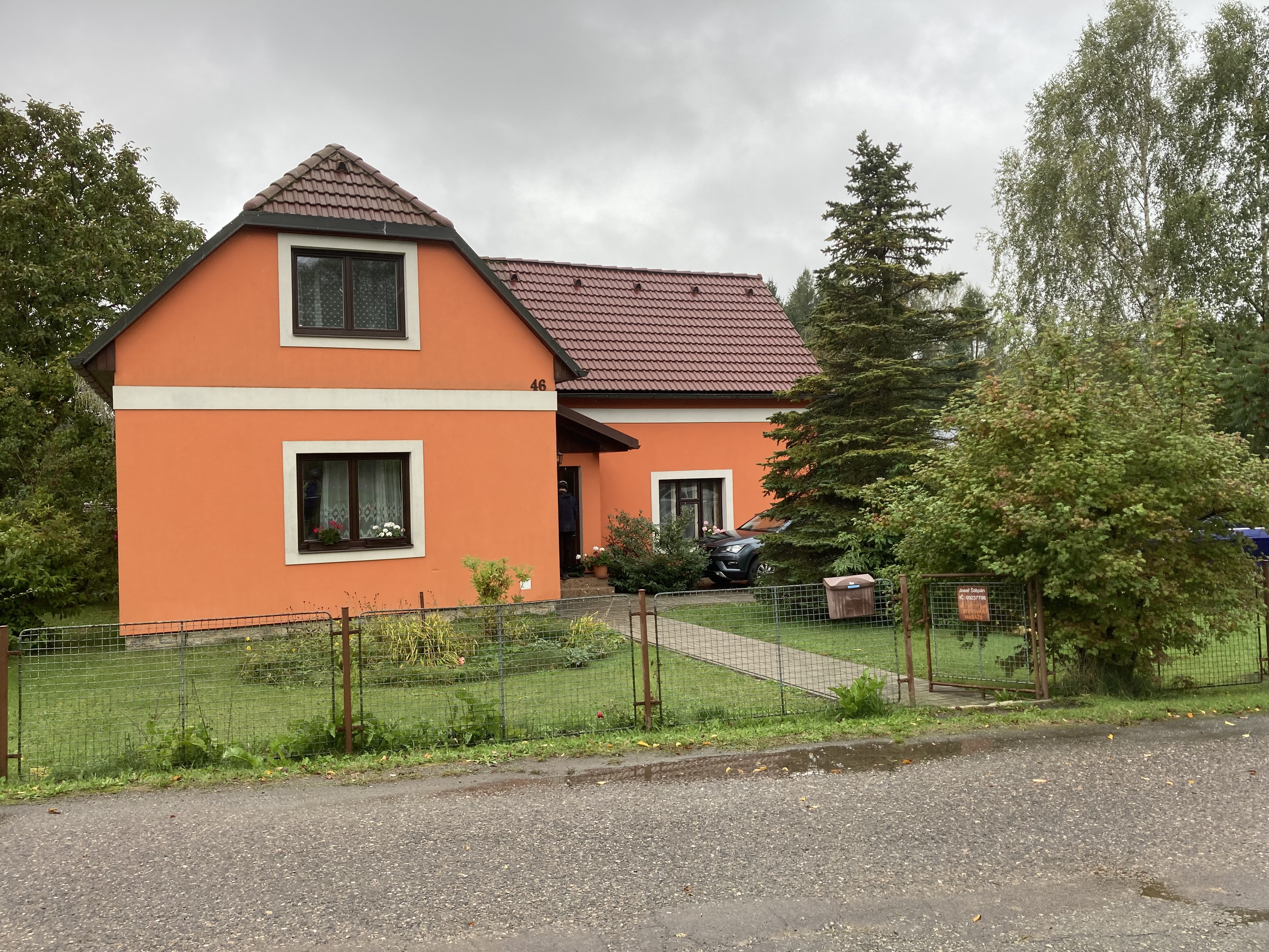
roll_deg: +0.7
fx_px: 1026
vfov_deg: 49.7
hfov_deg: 63.4
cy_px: 476
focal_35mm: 28
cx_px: 634
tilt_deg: -1.0
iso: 20
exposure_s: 1/262
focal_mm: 3.99
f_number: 1.8
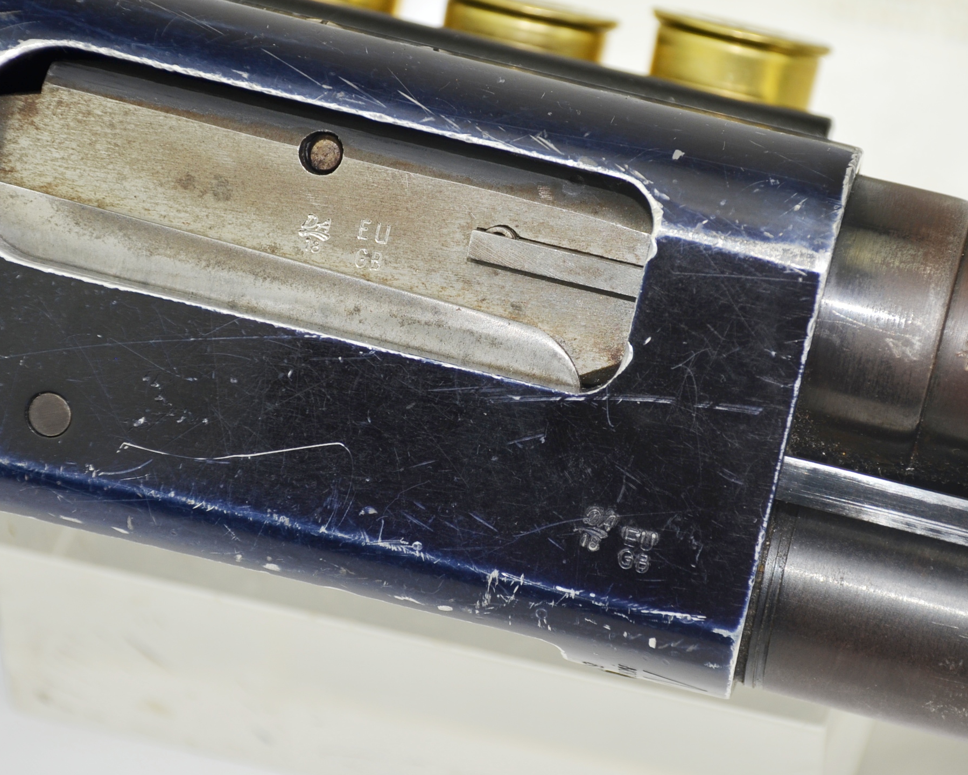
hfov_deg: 12.5
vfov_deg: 10.0
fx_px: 4413
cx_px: 561
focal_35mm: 154
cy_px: 398
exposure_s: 1/200
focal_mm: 80
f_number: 5.6
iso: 200
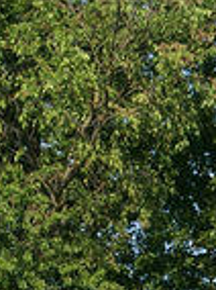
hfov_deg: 6.1
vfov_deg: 7.8
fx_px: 2028
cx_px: 104
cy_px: 595
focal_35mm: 243
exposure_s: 1/400
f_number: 5.6
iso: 125
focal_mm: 35
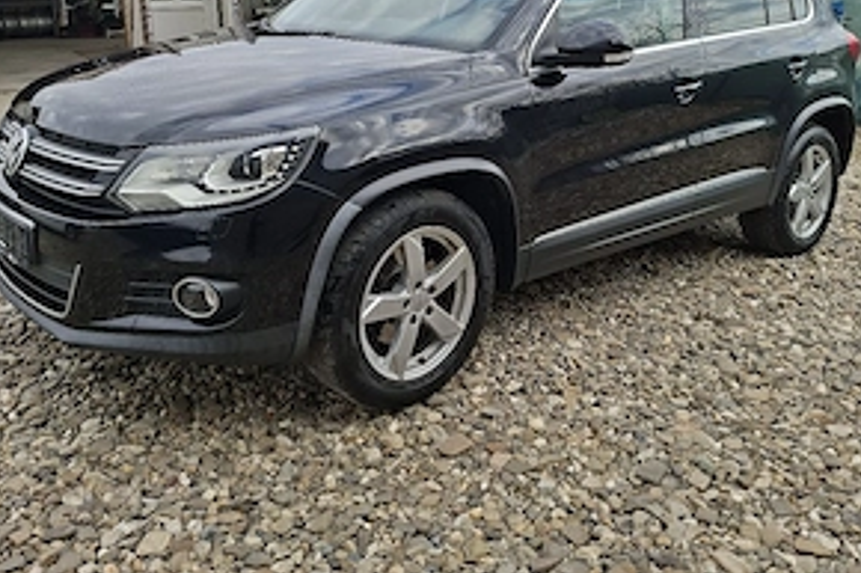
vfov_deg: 38.6
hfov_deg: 57.2
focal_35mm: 33
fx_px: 789
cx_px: 428
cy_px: 128
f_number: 1.8
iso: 50
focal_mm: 5.54
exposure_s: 1/588
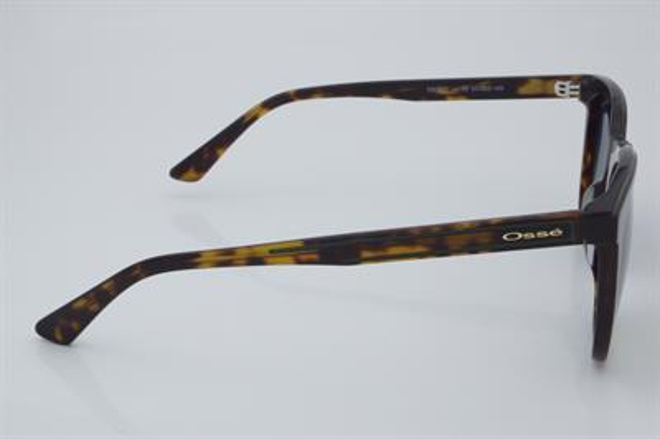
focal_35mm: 68
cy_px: 220
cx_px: 330
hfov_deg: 29.9
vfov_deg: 20.1
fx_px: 1236
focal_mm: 45
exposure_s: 1/4
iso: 100
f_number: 32
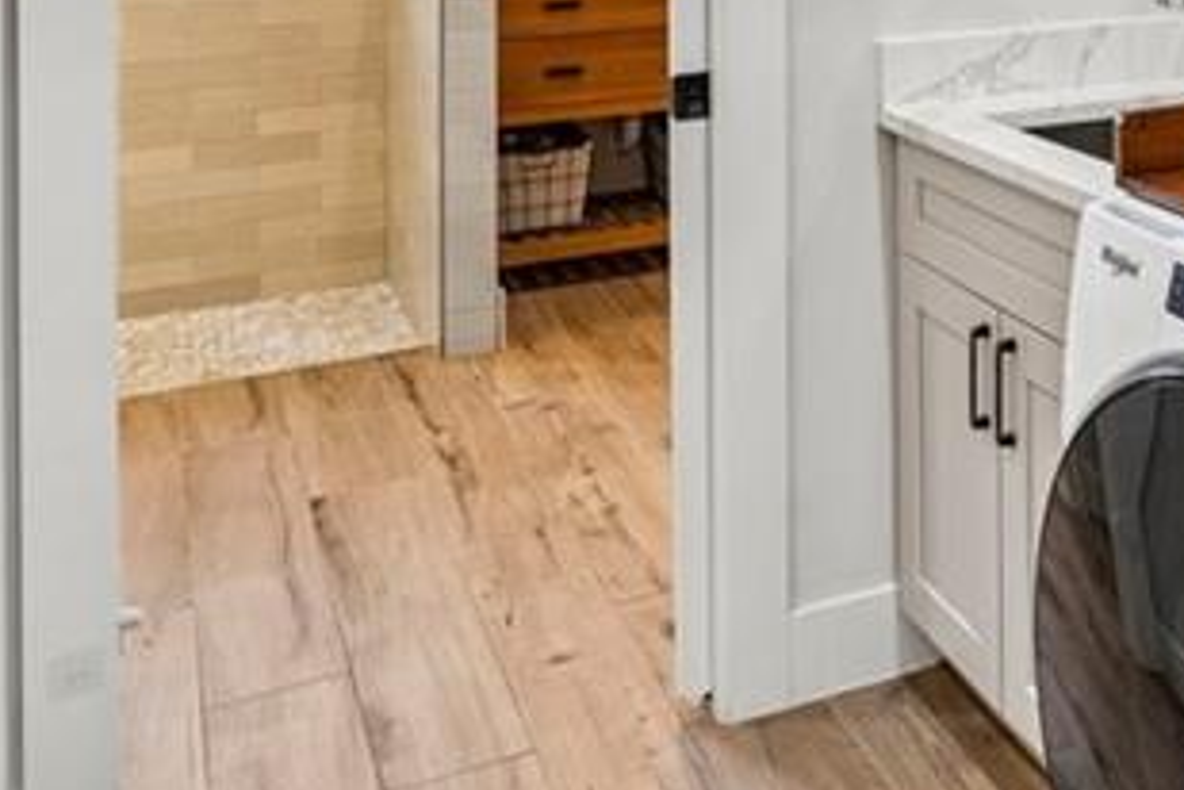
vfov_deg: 22.4
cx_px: 1303
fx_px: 1797
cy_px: -217
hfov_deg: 32.2
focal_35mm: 55
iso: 400
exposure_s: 1/13
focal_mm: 16.5
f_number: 8
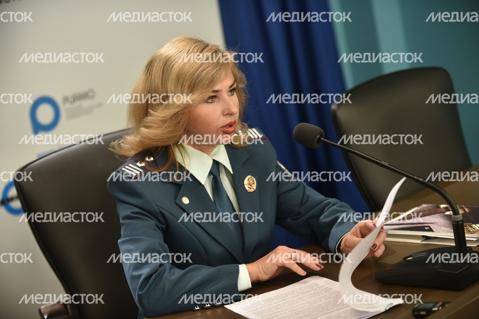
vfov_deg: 18.2
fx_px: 997
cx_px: 240
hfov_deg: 27.0
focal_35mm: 75
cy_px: 160
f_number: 4
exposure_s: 1/250
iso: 1600
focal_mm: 75
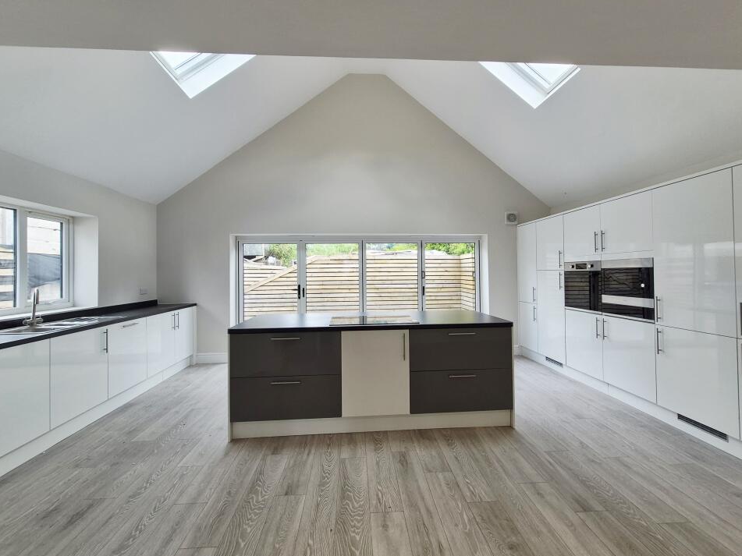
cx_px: 374
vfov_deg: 85.6
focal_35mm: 14
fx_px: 300
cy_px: 268
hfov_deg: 102.1
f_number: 2.2
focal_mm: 1.74
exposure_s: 1/100
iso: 64
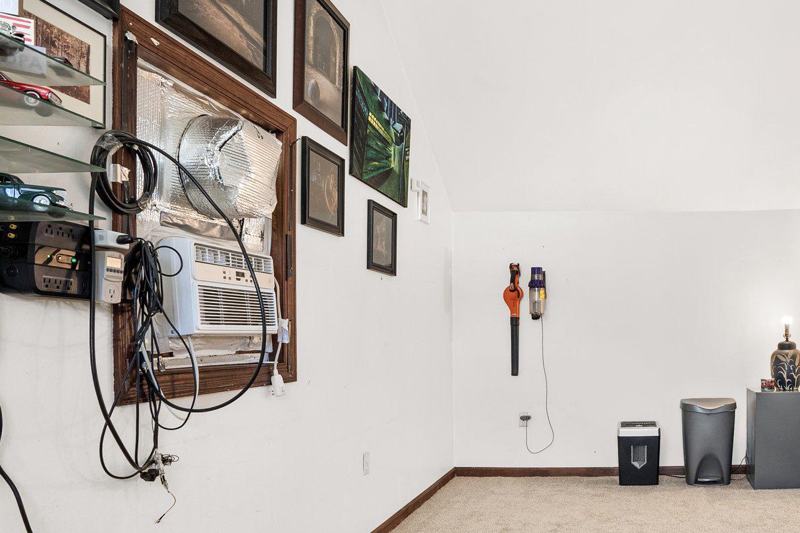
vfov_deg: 47.2
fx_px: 600
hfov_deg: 62.3
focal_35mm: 27
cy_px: 351
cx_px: 628
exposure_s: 1/4
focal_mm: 16
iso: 500
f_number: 8
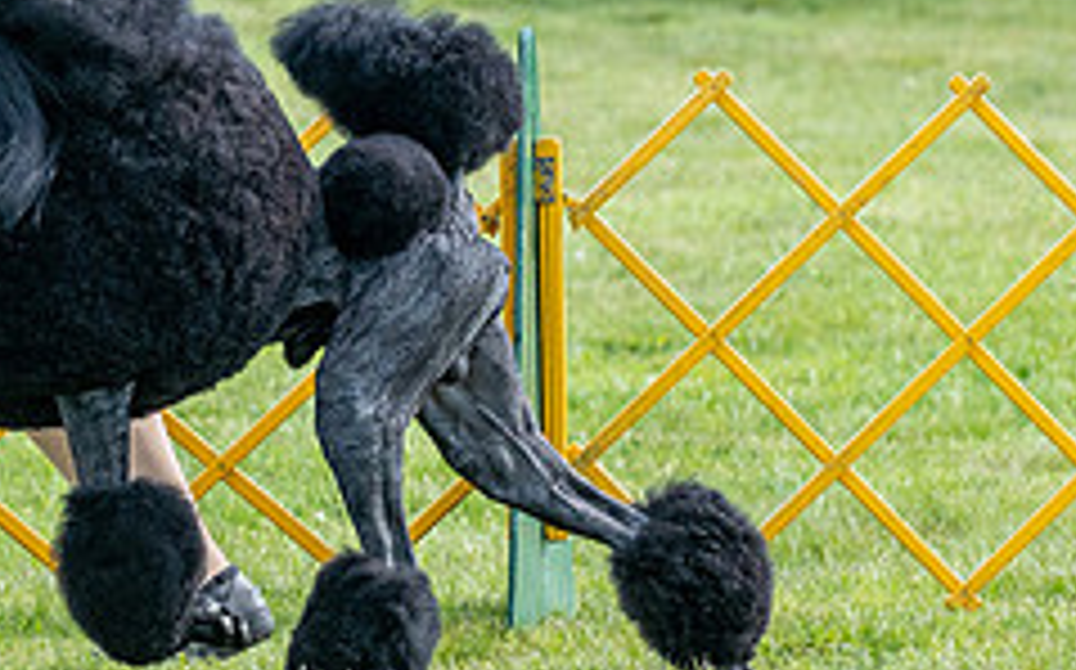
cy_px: -159
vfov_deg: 2.5
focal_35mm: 523
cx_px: -245
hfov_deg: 4.0
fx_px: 15326
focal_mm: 162
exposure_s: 1/1600
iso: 1000
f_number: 5.6
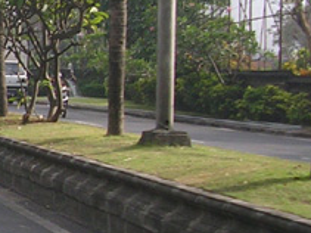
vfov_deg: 10.3
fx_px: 1293
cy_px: 139
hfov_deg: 12.7
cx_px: -221
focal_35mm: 144
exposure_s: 1/385
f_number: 2.8
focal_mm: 5.8
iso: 50
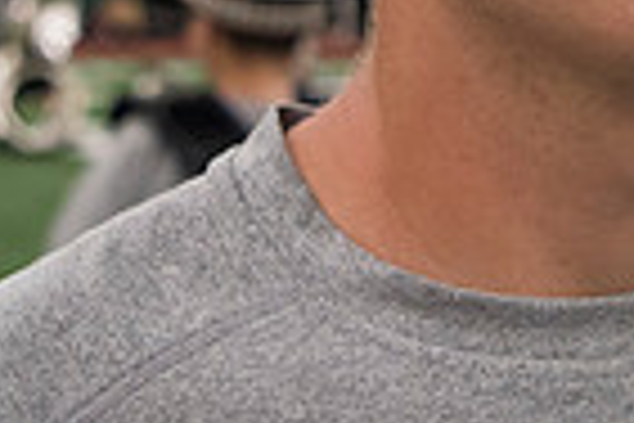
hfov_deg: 19.9
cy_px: -295
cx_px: 652
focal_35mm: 99
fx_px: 1743
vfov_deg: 12.8
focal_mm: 24
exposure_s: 1/250
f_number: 3.2
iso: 3200
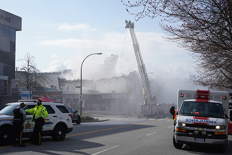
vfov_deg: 27.0
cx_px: 116
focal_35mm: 50
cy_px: 78
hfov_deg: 39.6
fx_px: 322
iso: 125
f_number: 6.3
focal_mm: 50
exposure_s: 1/640
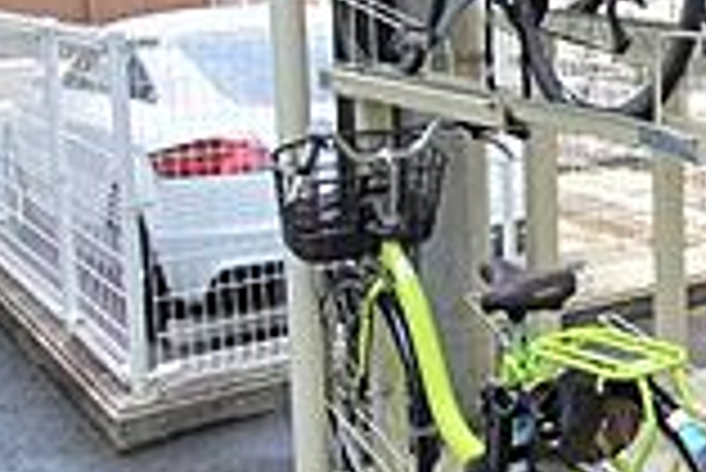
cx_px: 778
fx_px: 1197
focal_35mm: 61
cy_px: 31
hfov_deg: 29.6
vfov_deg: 21.7
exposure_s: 1/125
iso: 100
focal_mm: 10
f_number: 6.3
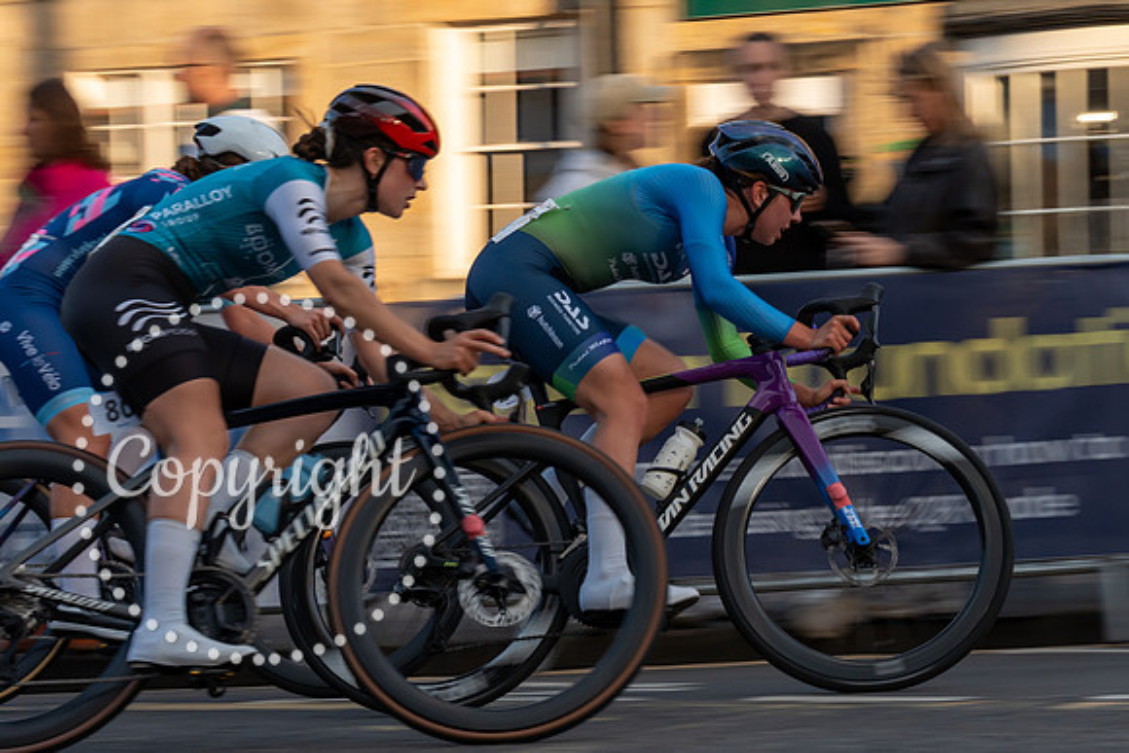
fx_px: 3704
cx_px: 766
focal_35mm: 118
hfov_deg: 17.3
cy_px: 344
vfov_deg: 11.6
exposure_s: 1/160
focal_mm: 70
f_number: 11
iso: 800
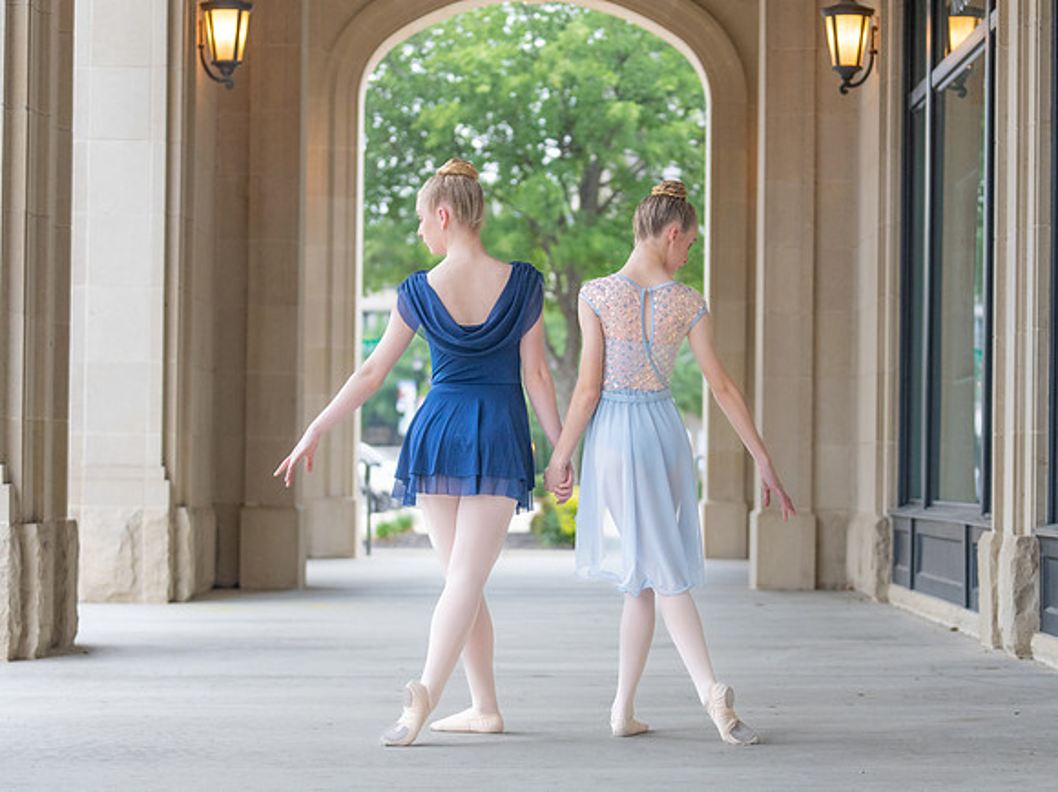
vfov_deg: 16.9
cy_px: 437
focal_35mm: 87
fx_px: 2668
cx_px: 560
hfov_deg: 22.4
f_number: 2.8
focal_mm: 70
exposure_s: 1/320
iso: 800
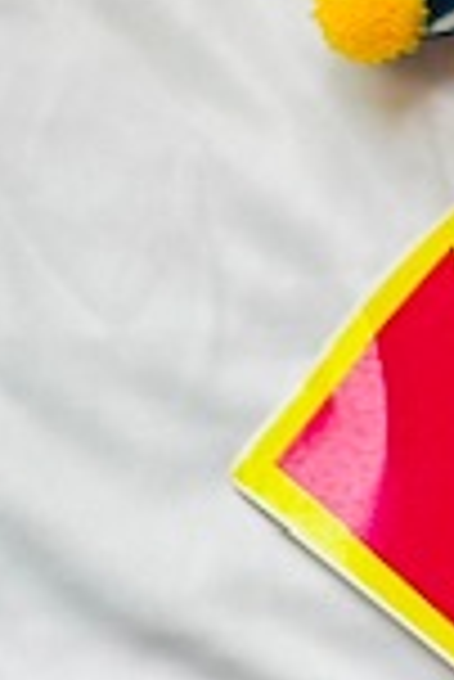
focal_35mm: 211
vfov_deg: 9.1
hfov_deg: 6.3
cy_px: -757
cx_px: -548
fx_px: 3982
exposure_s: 1/100
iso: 125
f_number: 1.78
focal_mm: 6.86
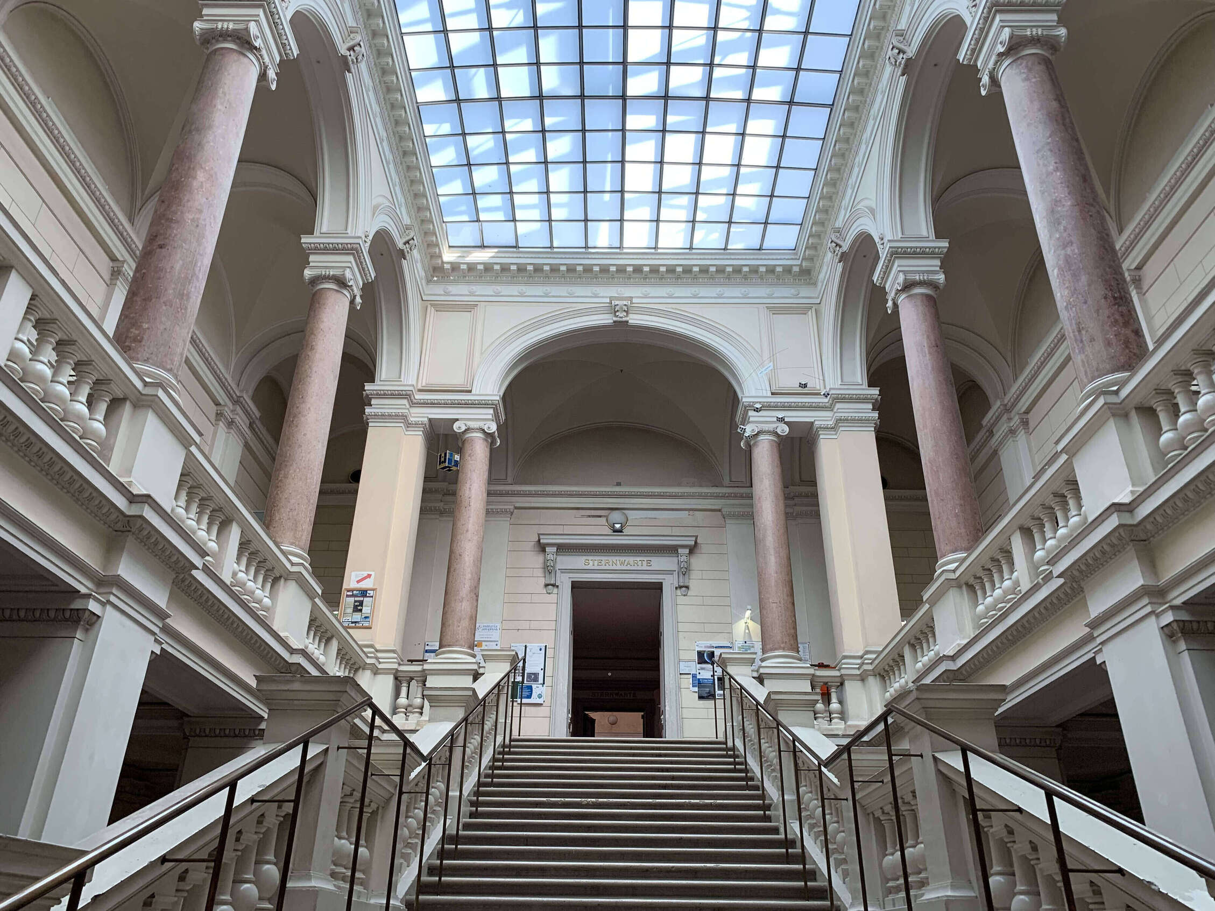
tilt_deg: +27.9
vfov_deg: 53.1
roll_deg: -2.0
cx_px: 608
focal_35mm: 26
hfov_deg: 67.3
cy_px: 456
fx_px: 912
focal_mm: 4.25
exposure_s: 1/121
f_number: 1.8
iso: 64
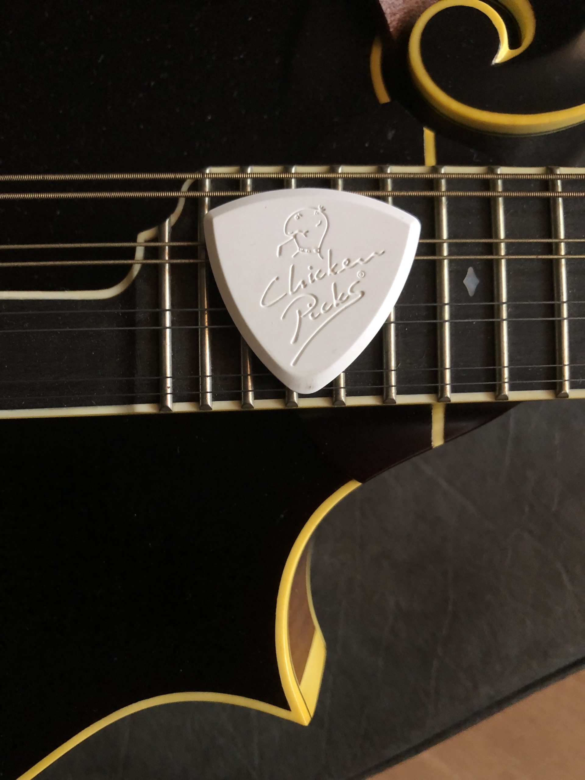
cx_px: 292
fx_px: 631
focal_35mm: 28
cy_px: 390
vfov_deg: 63.4
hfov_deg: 49.7
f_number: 1.8
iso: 80
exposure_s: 1/15
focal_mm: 4
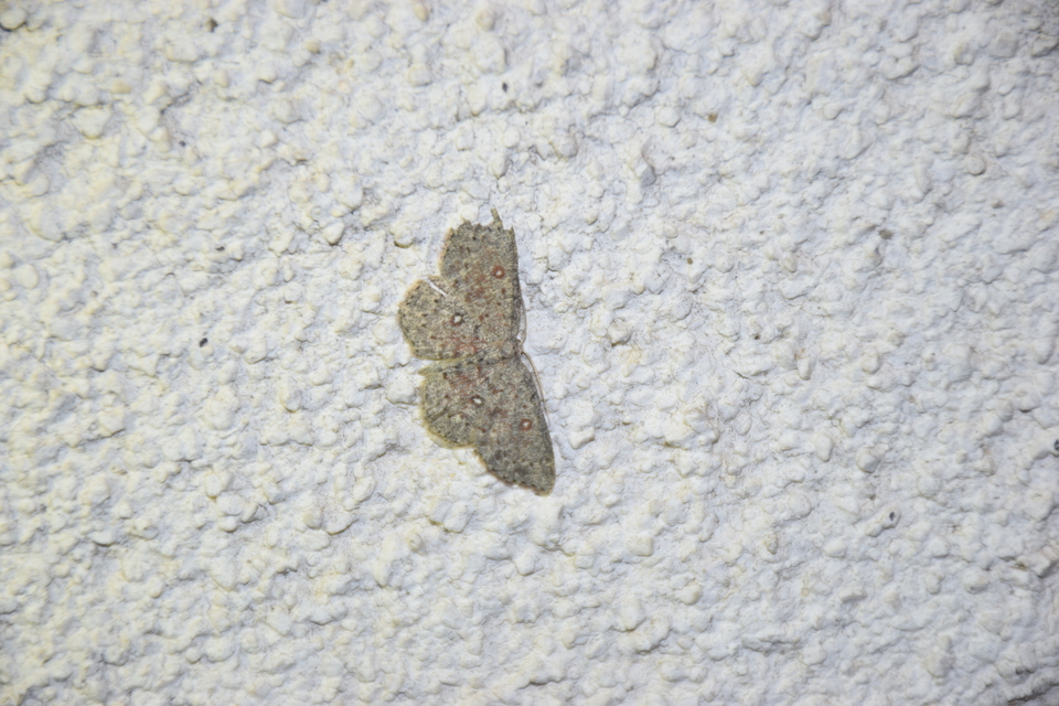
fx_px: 6177
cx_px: 530
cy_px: 353
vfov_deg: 6.5
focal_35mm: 210
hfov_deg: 9.8
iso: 400
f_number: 6.3
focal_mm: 140
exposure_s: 1/60
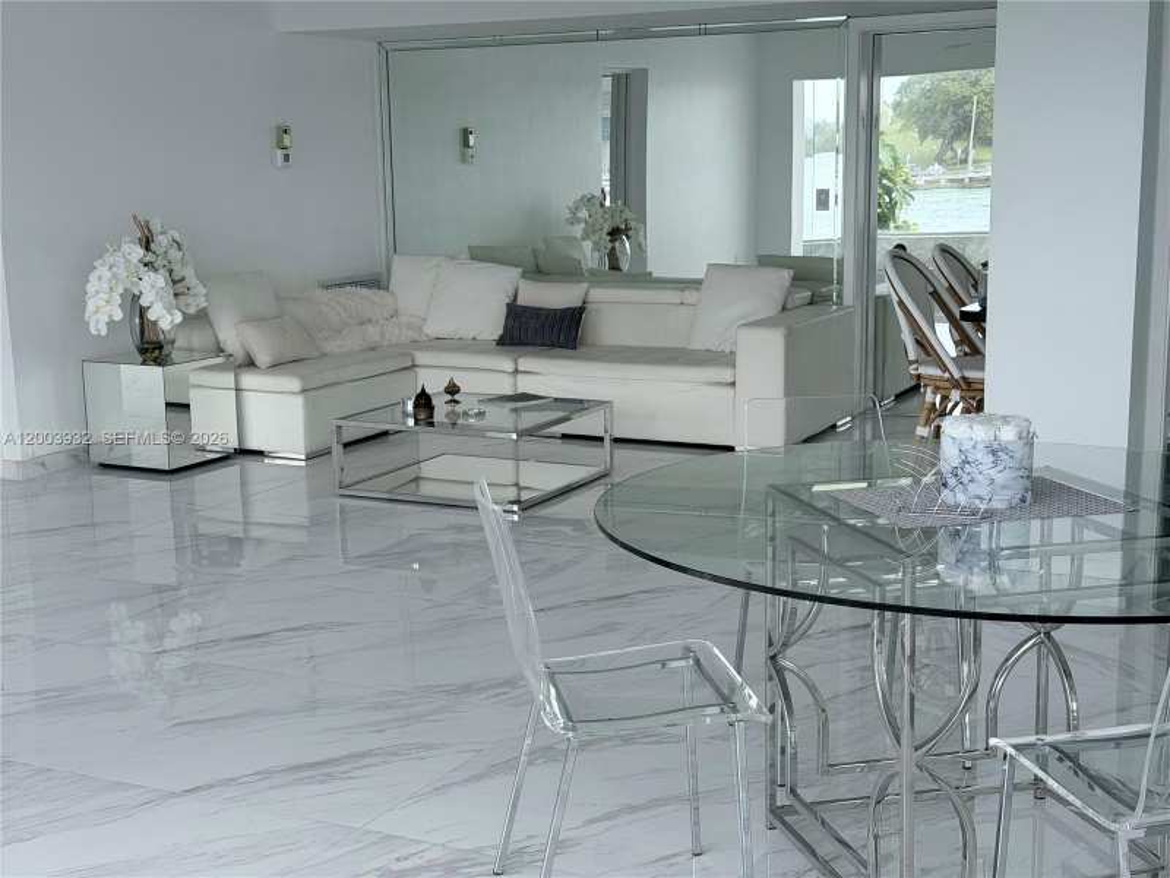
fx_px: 1622
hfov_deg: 39.7
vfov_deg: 30.3
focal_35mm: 48
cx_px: 585
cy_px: 439
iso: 64
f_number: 1.78
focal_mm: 6.76
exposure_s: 1/669
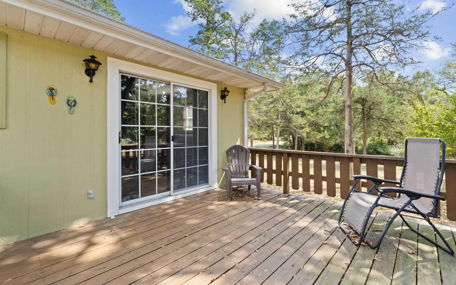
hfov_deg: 97.8
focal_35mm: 16
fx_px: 199
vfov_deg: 71.2
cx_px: 223
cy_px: 134
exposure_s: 1/30
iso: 320
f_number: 8
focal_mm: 10
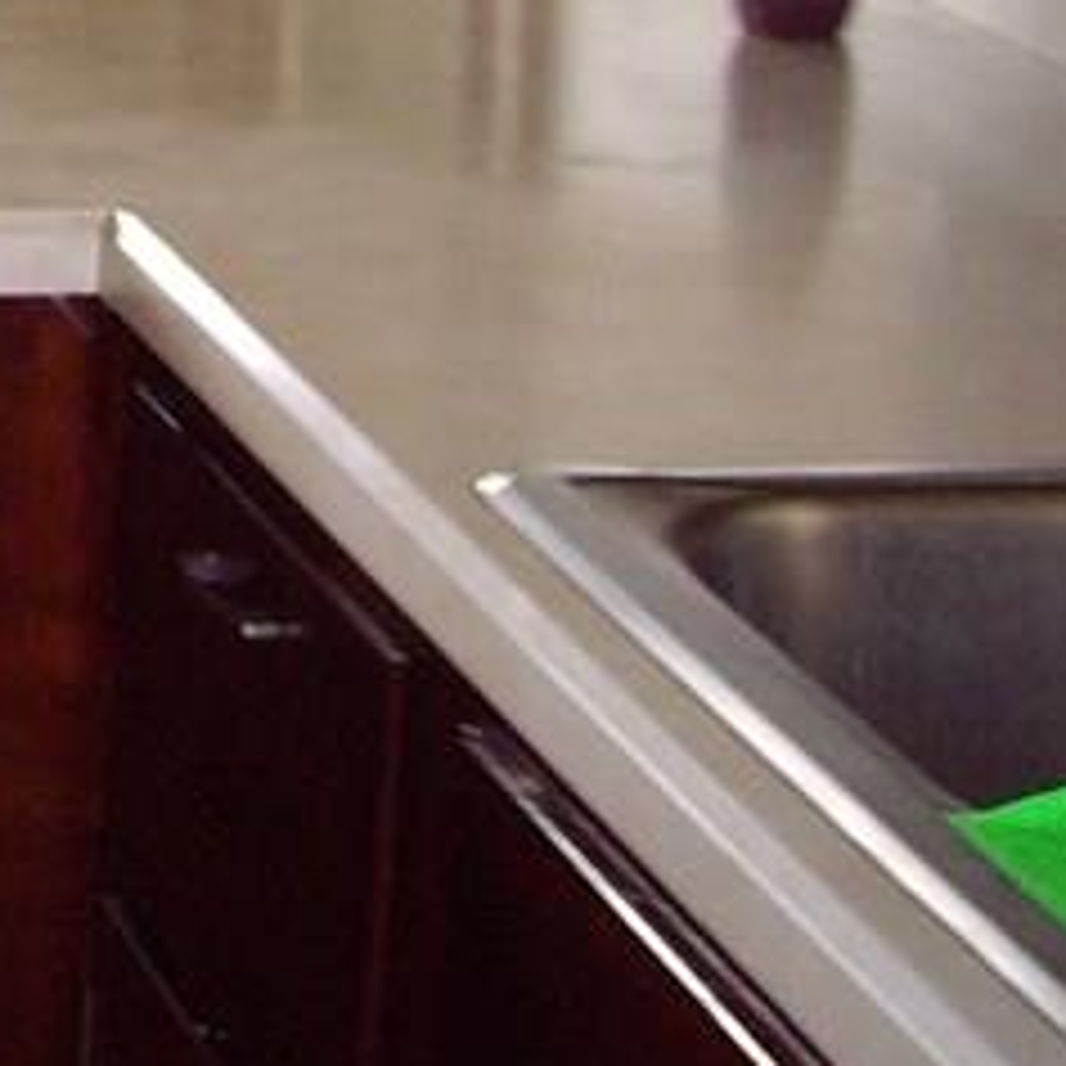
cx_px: -706
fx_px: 5052
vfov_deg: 11.5
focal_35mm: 145
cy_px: -612
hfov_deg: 11.4
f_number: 2.7
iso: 200
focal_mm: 6.2
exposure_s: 1/40
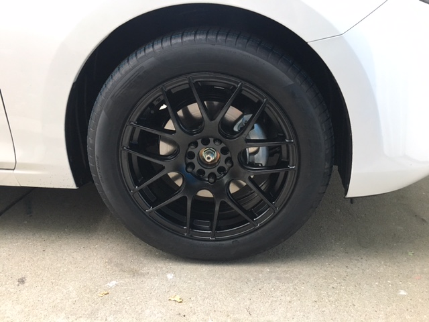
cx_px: 214
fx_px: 359
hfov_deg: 61.7
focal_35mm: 29
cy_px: 161
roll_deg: -7.2
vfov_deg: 48.2
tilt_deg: -22.6
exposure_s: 1/30
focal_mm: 4.15
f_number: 2.2
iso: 160
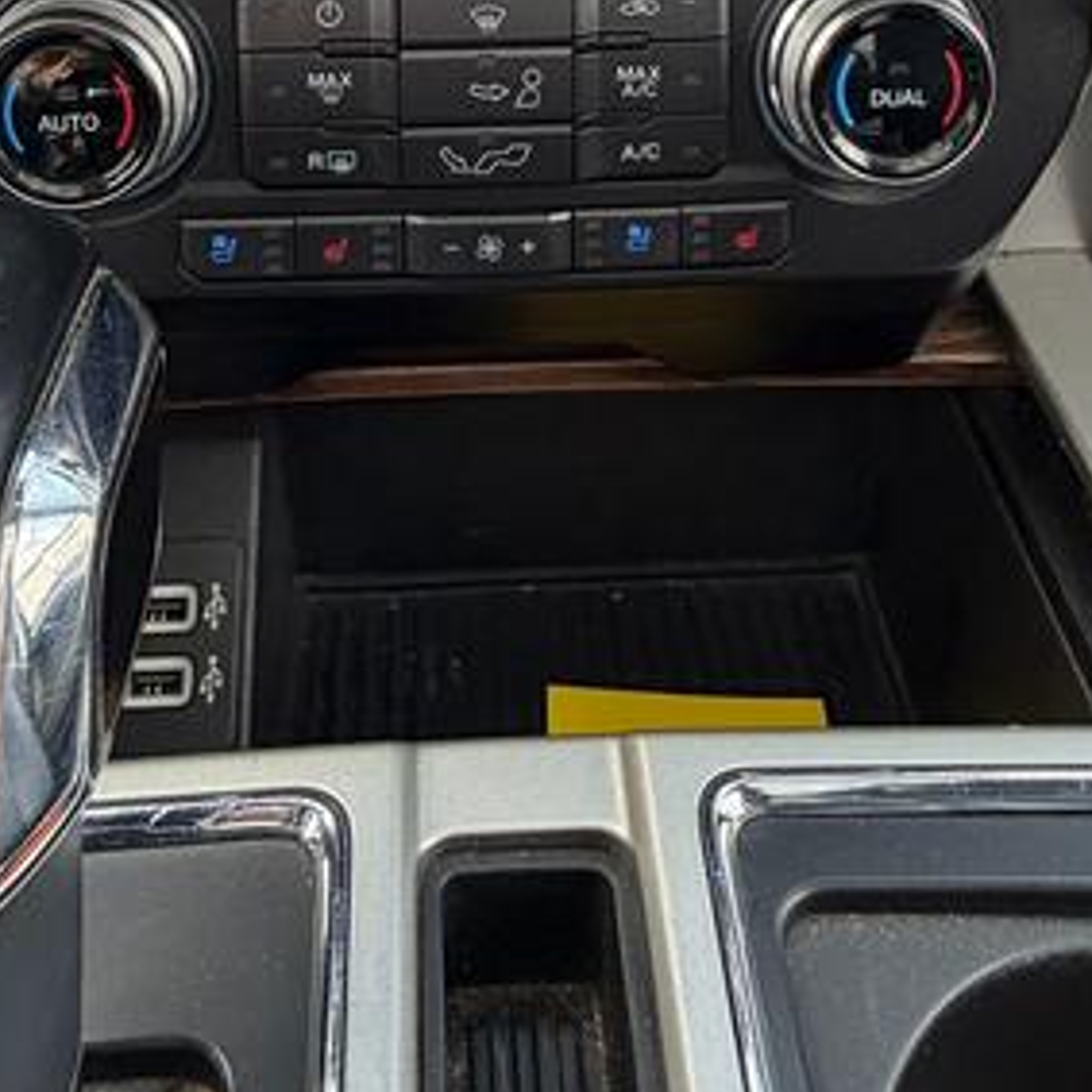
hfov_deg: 40.0
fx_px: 1499
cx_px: 478
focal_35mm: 42
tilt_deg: -22.2
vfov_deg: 33.7
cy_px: -162
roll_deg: -0.5
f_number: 2.2
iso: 250
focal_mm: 2.22
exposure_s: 1/121
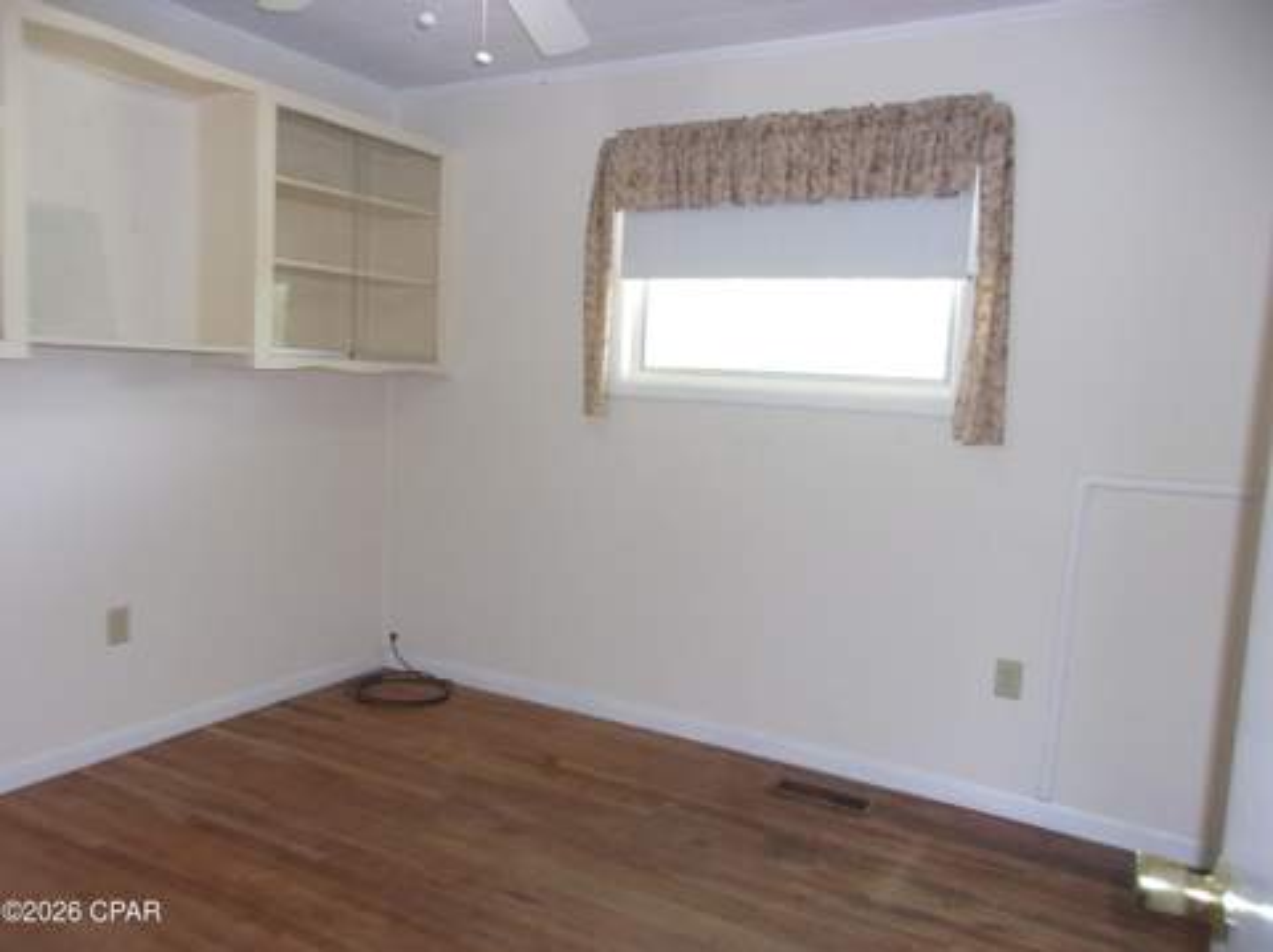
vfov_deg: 51.3
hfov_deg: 65.4
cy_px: 476
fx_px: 992
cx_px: 636
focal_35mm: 27
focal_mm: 4.9
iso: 200
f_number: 3
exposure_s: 1/34
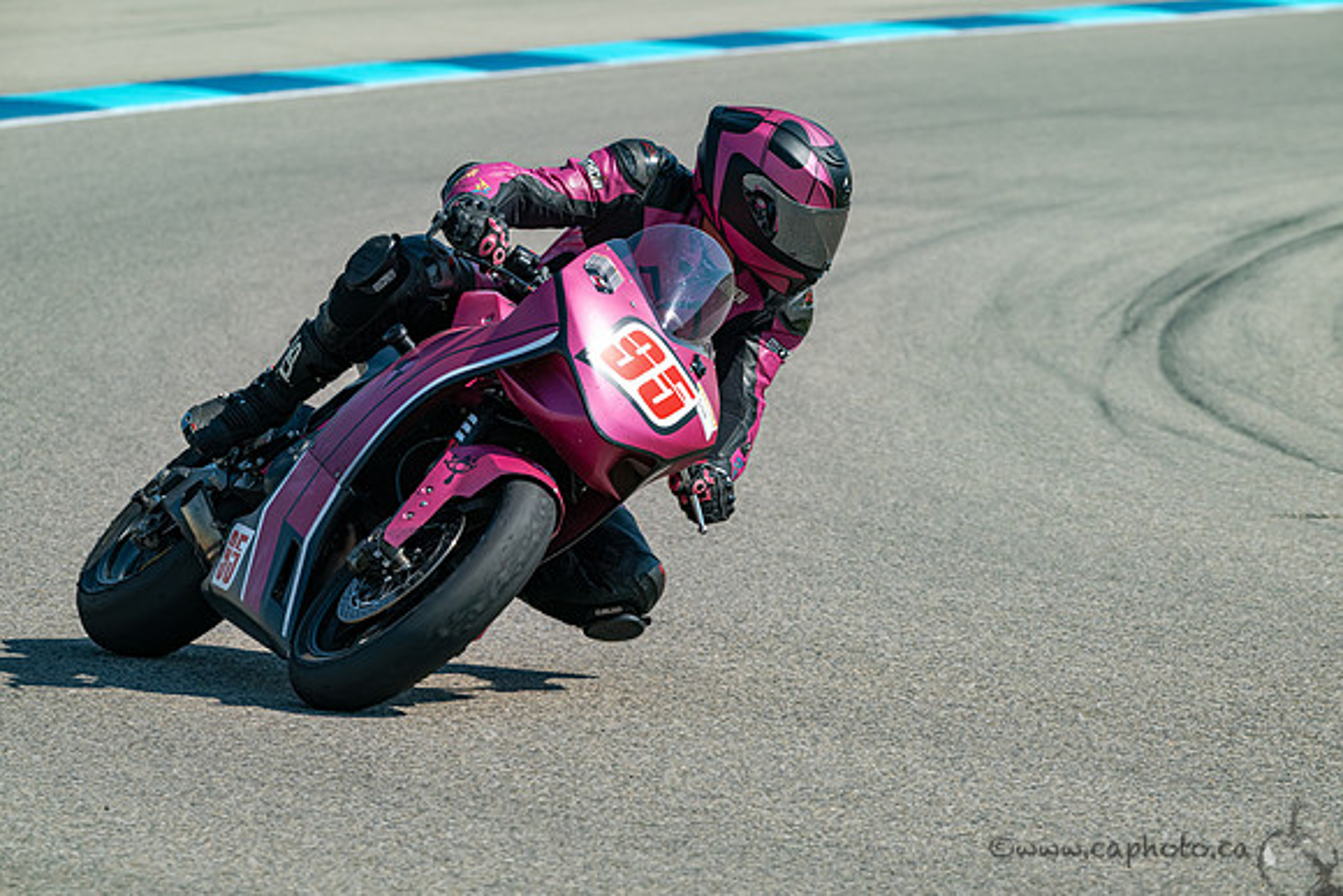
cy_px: 448
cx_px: 672
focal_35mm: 290
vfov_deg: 4.7
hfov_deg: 7.1
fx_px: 10821
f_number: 11
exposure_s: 1/1250
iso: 500
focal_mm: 290
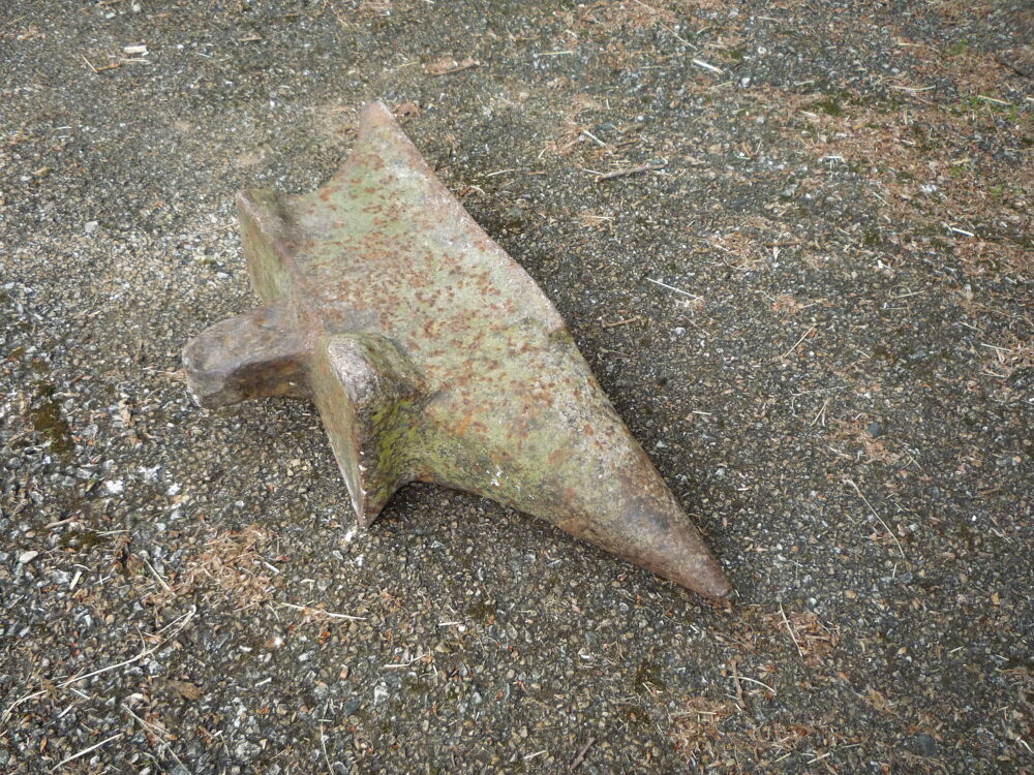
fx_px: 896
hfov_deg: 60.0
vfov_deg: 46.8
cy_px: 388
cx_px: 517
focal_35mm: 30
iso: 250
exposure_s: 1/30
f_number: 3.3
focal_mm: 5.2
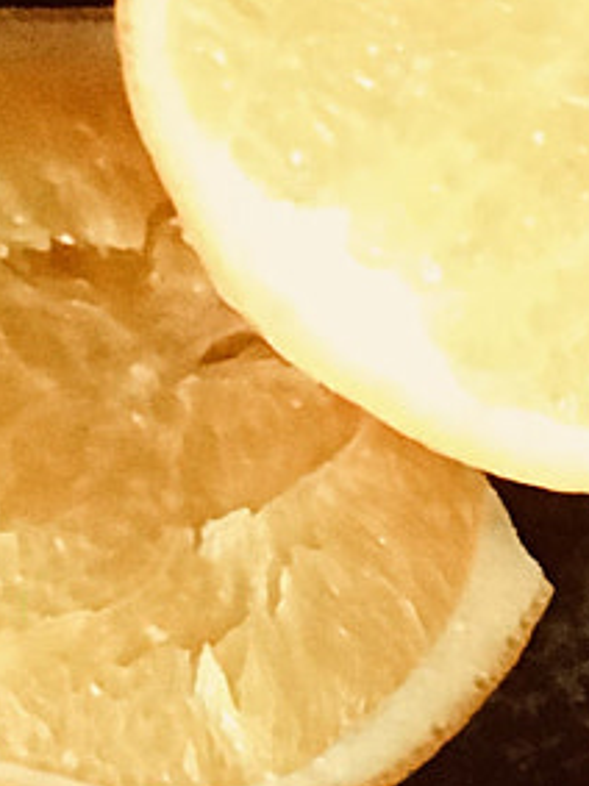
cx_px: 895
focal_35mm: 322
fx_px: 7311
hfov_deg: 4.6
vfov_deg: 6.0
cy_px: 1714
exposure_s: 1/50
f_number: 2.8
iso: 640
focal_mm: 6.6
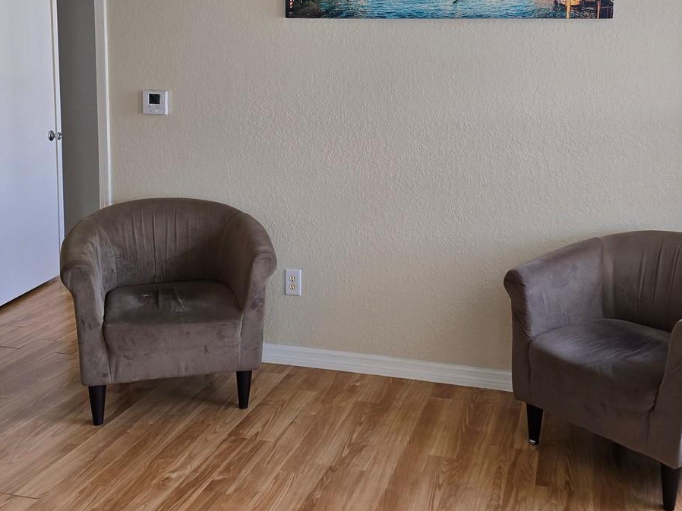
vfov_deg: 34.9
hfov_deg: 45.7
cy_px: 182
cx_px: 384
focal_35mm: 41
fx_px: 808
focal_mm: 6.3
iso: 40
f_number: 1.7
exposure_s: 1/60
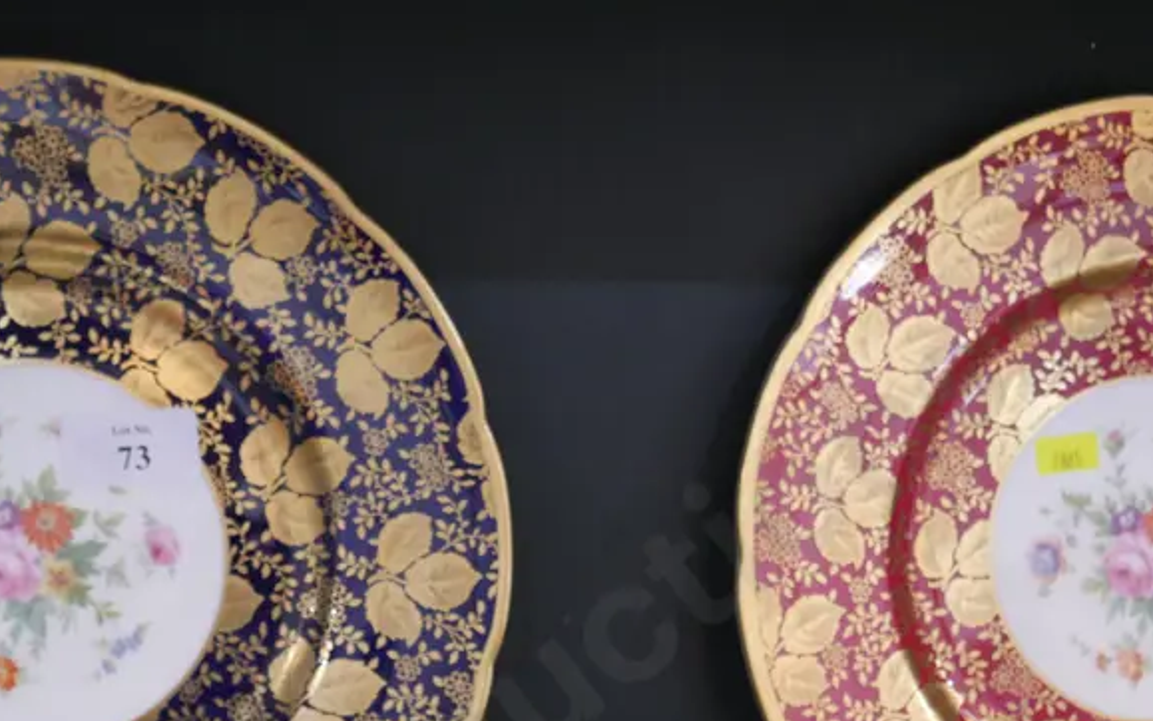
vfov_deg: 21.1
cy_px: 684
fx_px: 1886
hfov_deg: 34.0
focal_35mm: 60
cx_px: 562
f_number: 3.6
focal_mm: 16
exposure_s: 1/60
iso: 1250
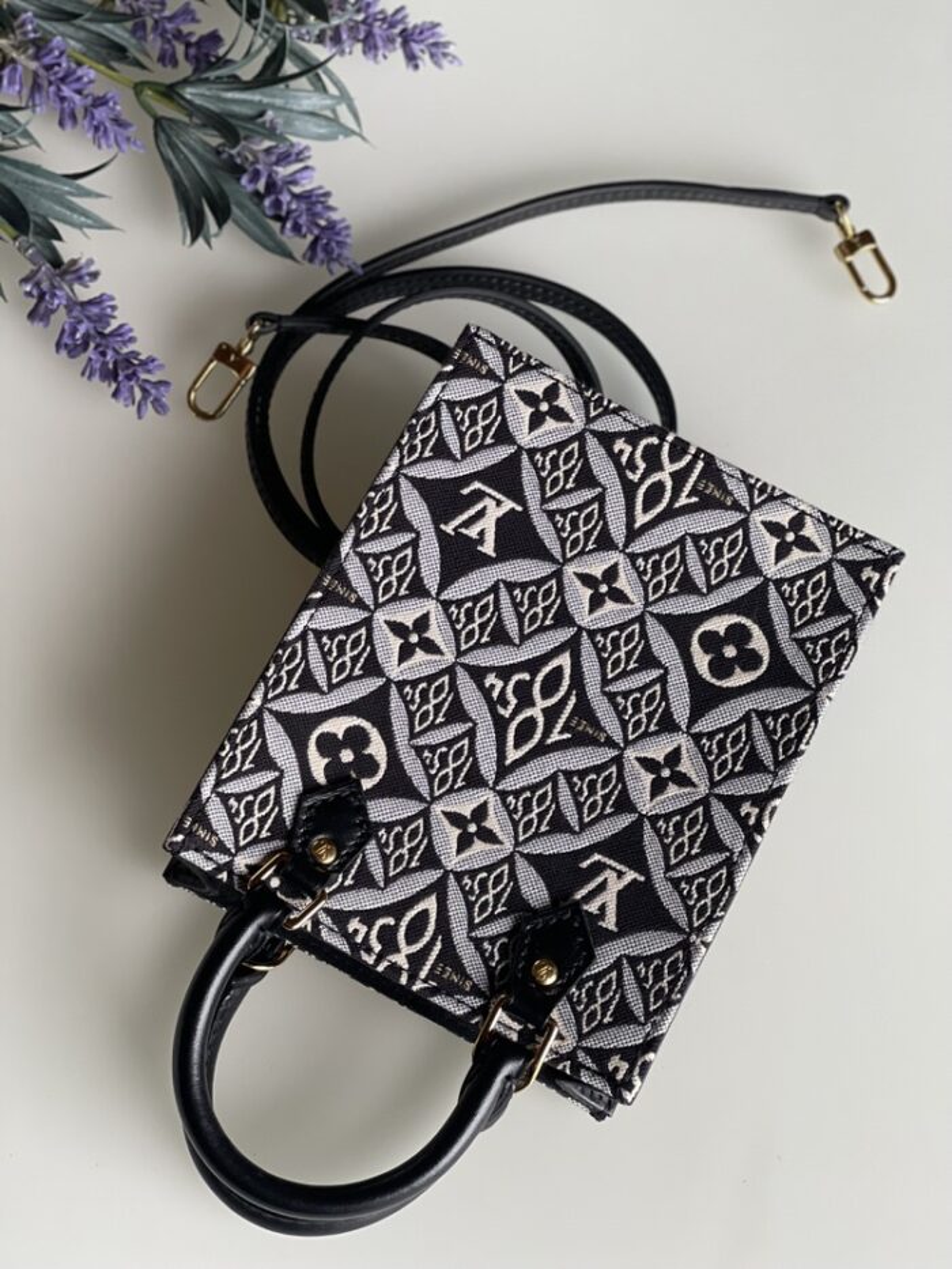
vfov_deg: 30.3
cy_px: 634
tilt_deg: -67.7
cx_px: 476
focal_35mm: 64
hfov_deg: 22.9
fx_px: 2346
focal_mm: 7.5
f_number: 2.2
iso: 160
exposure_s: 1/121
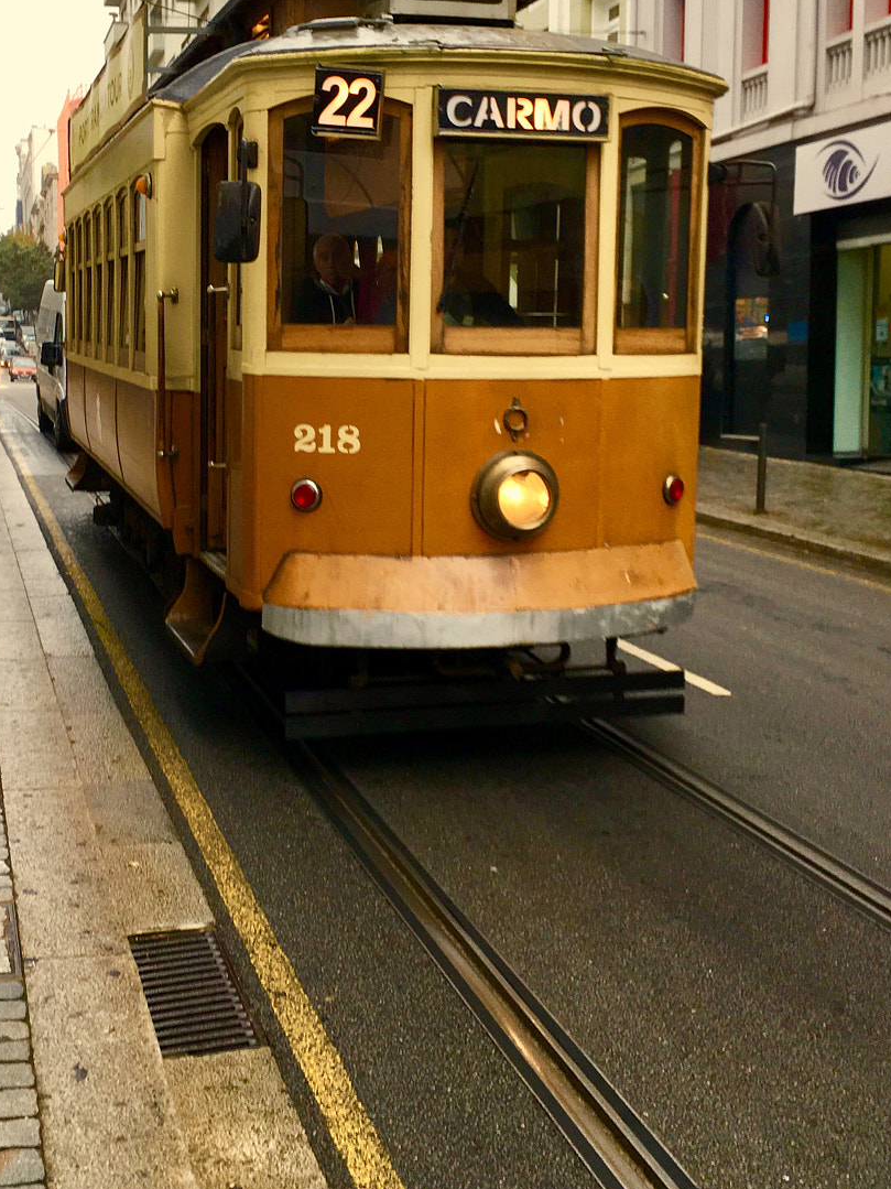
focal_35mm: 43
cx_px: 383
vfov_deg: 43.7
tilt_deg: -7.1
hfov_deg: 33.5
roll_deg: +1.9
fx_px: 1476
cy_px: 482
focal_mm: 4.15
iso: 40
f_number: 2.2
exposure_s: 1/100
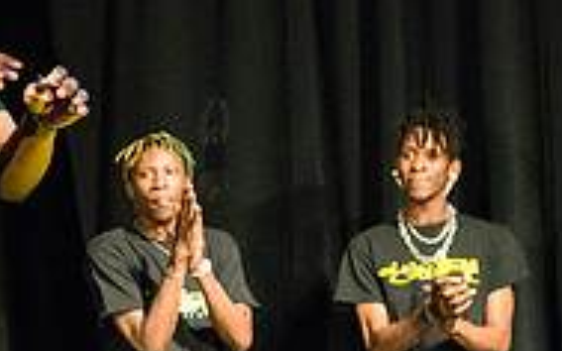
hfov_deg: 11.0
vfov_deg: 7.0
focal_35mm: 187
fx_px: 2863
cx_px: -137
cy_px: 297
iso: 4000
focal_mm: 56
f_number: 2.8
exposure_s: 1/1000
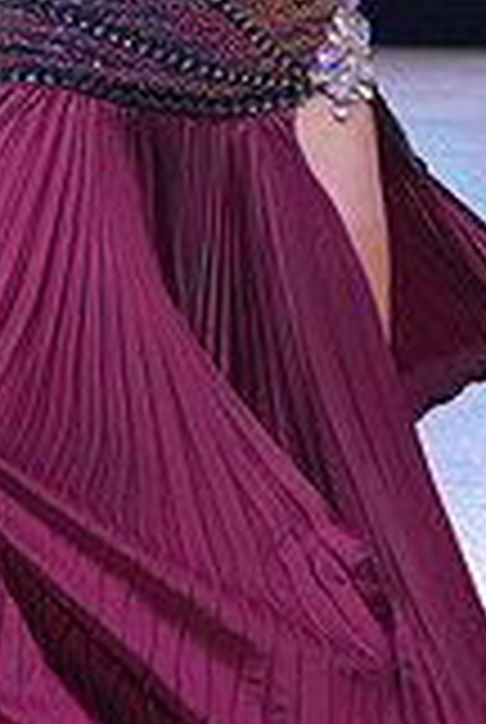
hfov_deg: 5.5
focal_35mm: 252
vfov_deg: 8.1
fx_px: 5081
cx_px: 205
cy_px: -180
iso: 1250
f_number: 6.3
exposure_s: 1/400
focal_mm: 70
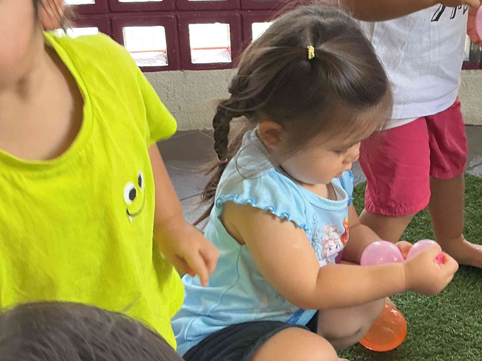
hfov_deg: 31.4
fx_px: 836
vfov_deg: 24.4
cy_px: 186
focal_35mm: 60
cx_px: 379
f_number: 1.8
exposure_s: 1/60
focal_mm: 3
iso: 64
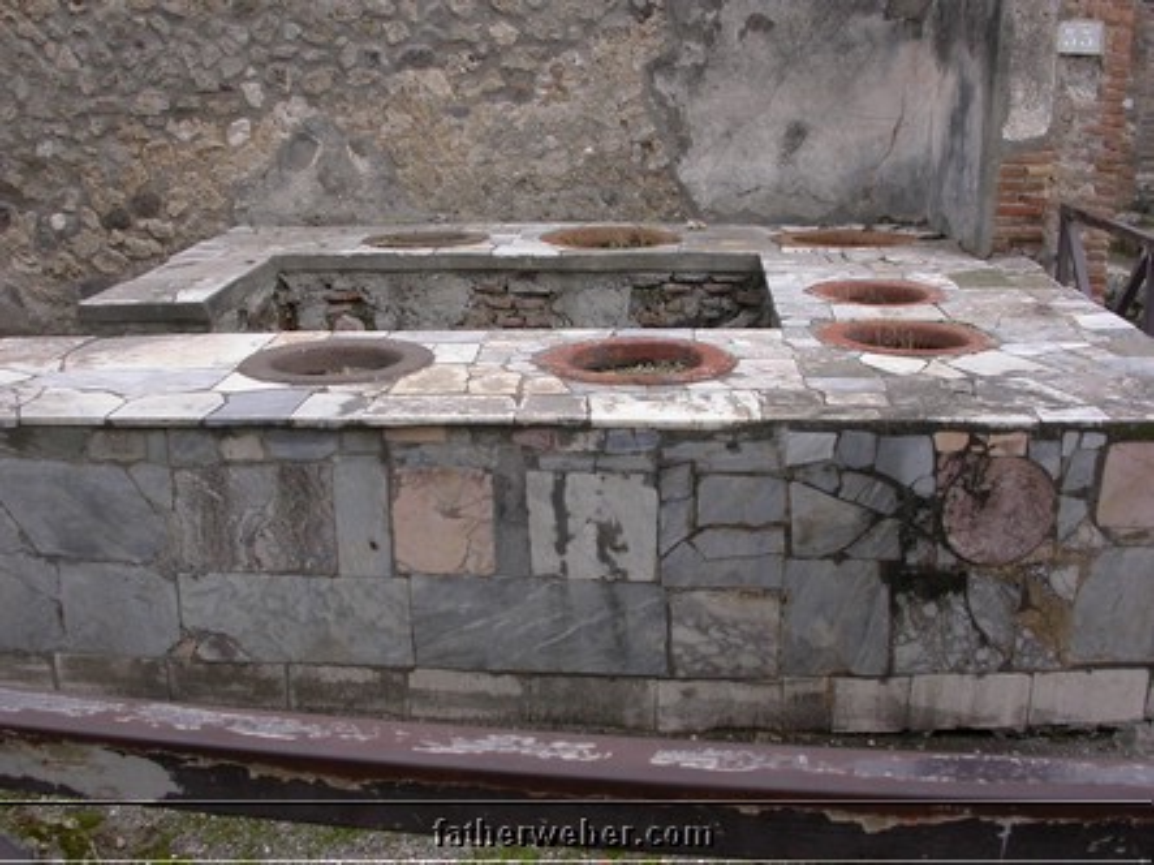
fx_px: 1266
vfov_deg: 37.7
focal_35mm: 38
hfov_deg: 49.0
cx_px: 577
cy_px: 432
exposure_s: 1/159
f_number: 5.3
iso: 100
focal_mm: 7.85
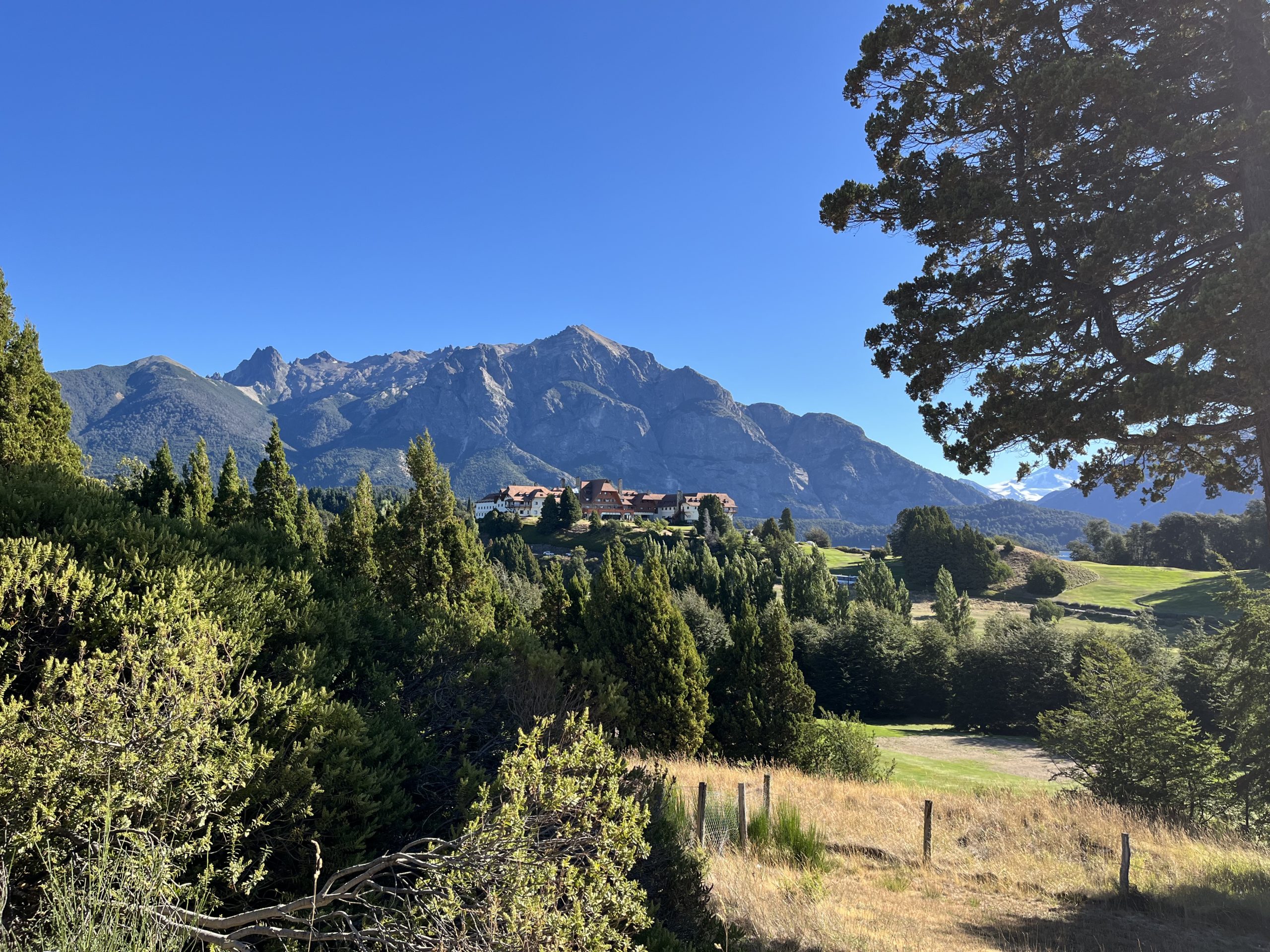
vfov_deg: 53.1
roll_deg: -0.3
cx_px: 635
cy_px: 476
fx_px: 954
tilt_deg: +3.4
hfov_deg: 67.3
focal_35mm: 26
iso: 50
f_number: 1.6
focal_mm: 5.1
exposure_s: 1/1957
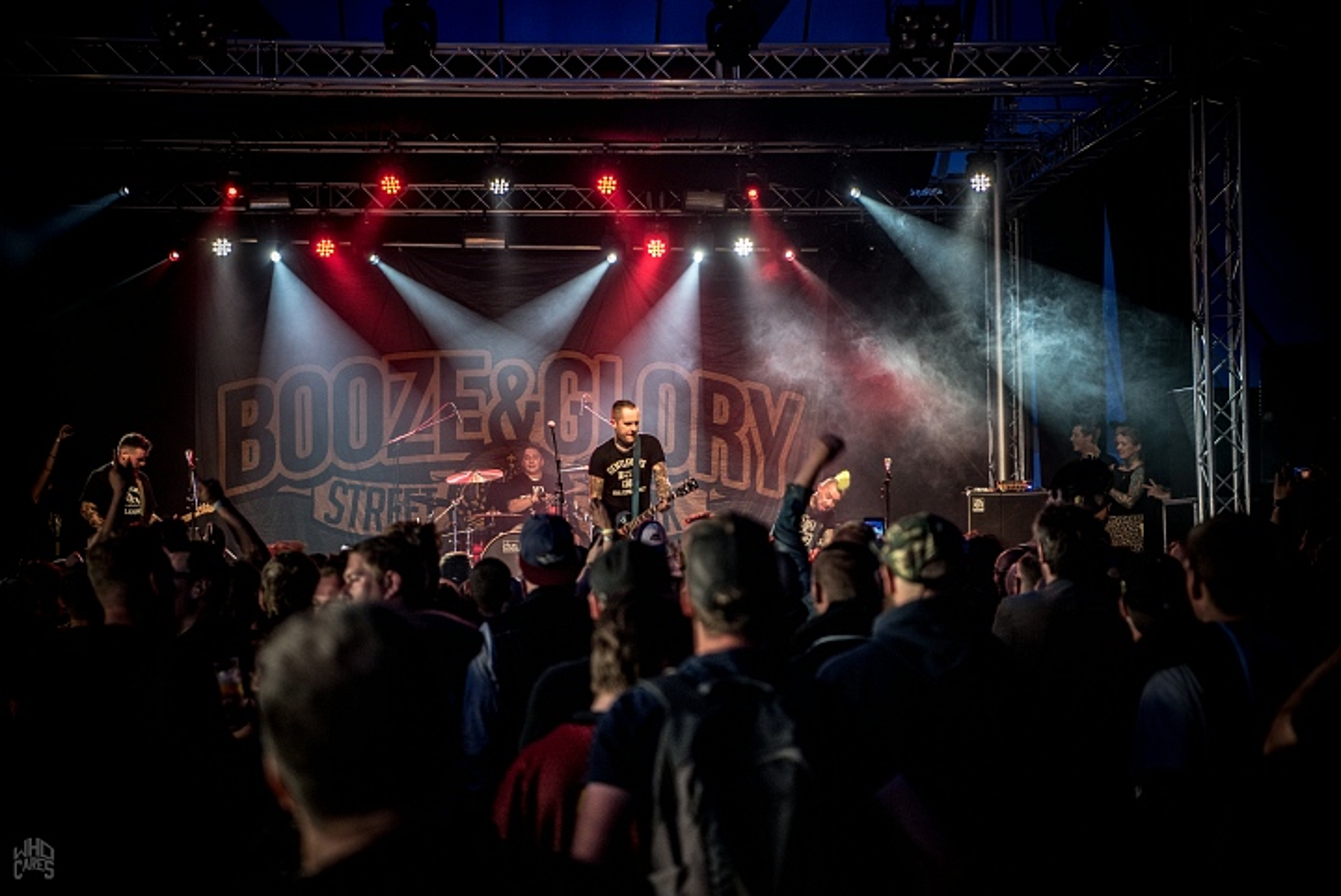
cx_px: 670
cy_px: 448
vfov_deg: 19.5
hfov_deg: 28.8
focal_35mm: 70
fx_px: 2609
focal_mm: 70
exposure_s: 1/100
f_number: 2.8
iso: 1000
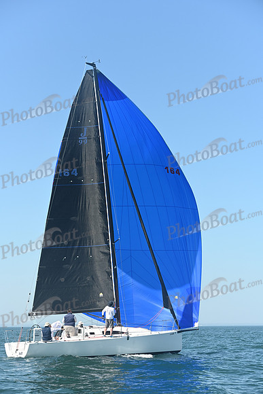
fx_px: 767
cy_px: 197
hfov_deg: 19.5
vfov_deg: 28.8
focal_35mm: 70
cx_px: 132
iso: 320
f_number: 6.3
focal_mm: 70
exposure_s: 1/1000
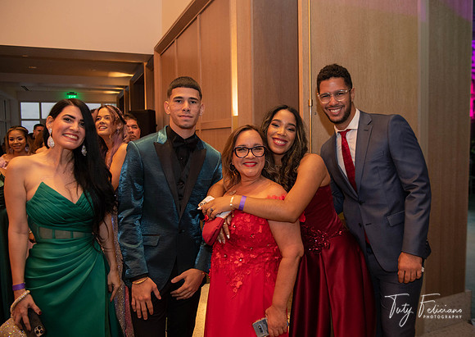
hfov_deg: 58.6
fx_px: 423
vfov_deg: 43.4
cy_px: 169
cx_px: 253
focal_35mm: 31
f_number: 4.5
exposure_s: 1/60
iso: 800
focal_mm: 29
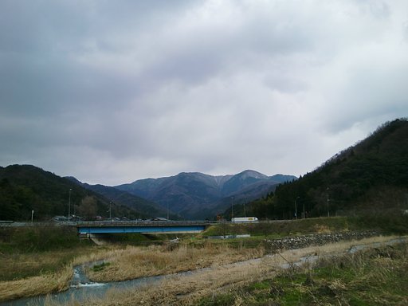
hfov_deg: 54.0
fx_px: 401
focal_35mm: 34
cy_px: 153
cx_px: 204
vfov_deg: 41.8
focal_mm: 5.58
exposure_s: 1/100
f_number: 2.8
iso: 64
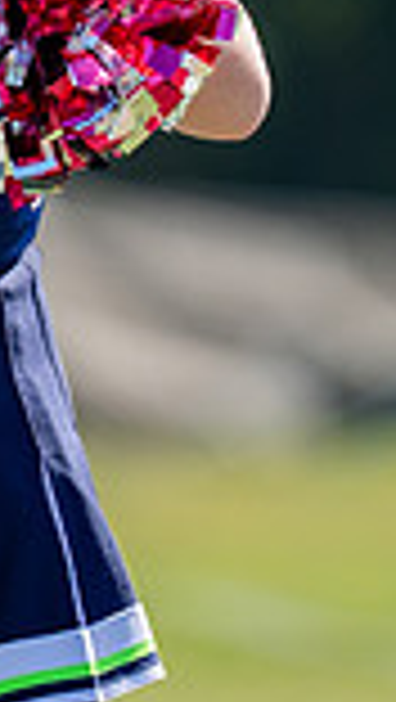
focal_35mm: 939
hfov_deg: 1.3
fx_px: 17491
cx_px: -97
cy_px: -16
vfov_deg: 2.3
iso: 200
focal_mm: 180
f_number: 2.8
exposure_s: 1/2000
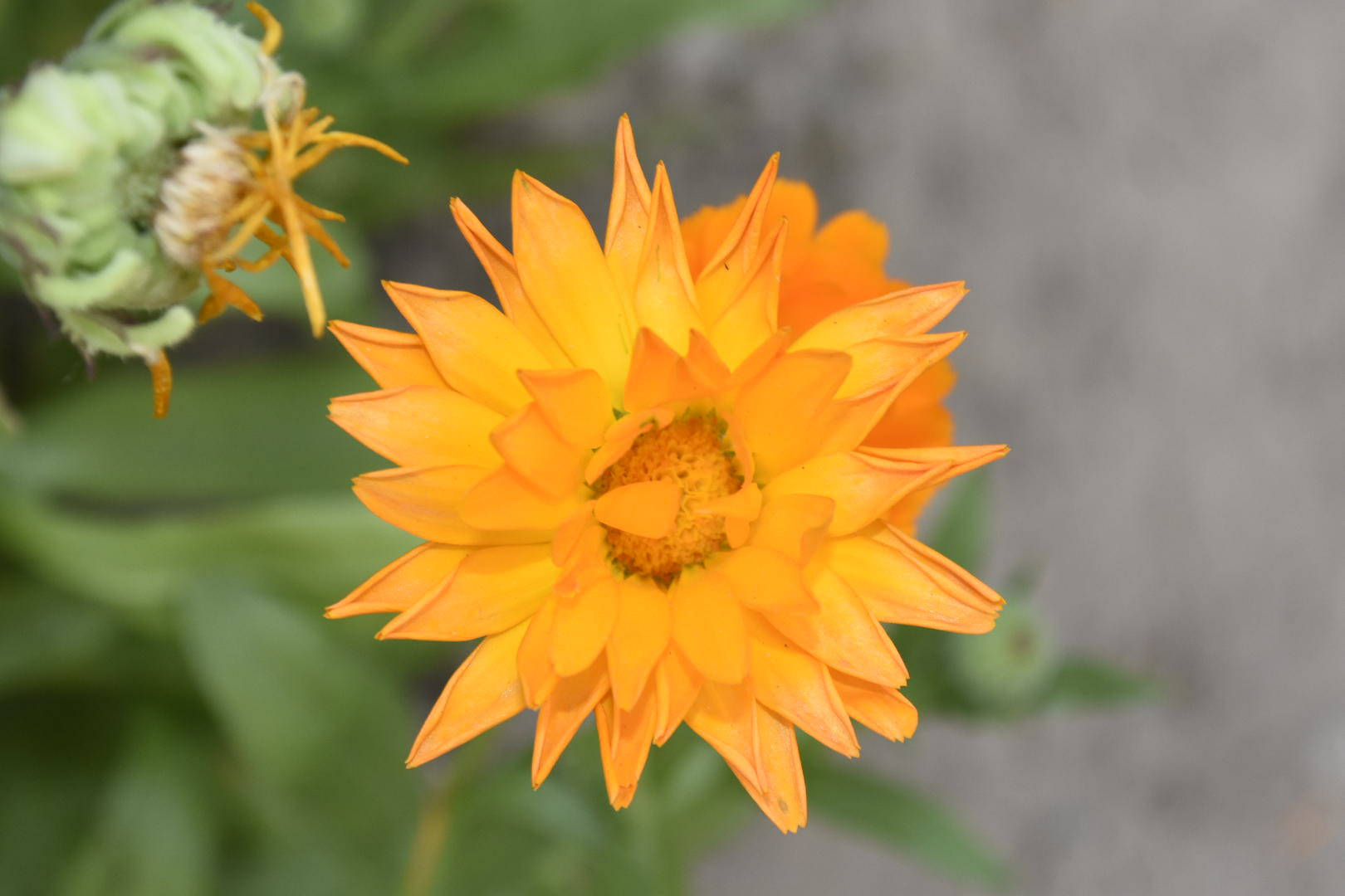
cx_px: 672
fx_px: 3082
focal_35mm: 82
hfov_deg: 24.6
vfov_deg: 16.6
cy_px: 448
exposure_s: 1/160
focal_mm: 55
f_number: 8
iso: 1000
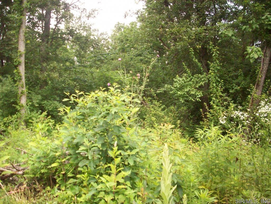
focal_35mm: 37
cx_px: 136
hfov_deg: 50.1
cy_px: 102
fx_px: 290
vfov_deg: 38.7
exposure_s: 1/675
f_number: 2.8
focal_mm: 6.2
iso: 200
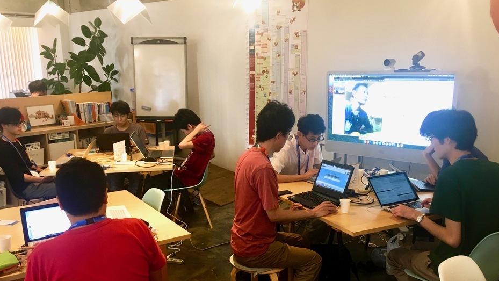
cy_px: 166
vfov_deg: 34.6
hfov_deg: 58.0
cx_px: 247
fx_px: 450
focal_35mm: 34
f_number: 2.2
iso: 80
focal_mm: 4.15
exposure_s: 1/30
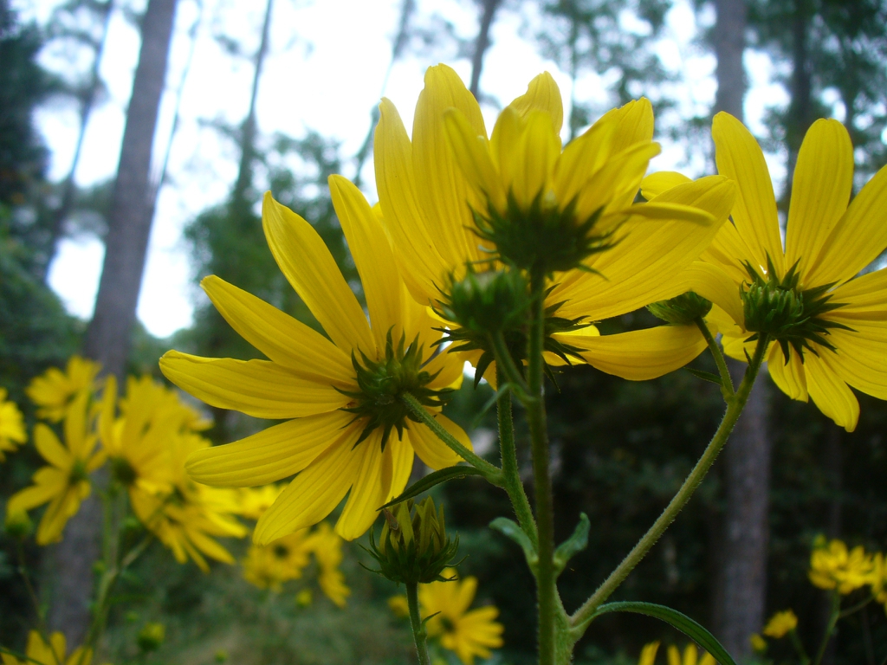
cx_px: 444
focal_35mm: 37
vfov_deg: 38.7
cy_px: 332
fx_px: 948
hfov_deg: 50.1
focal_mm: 6.1
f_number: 2.8
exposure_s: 1/200
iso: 80
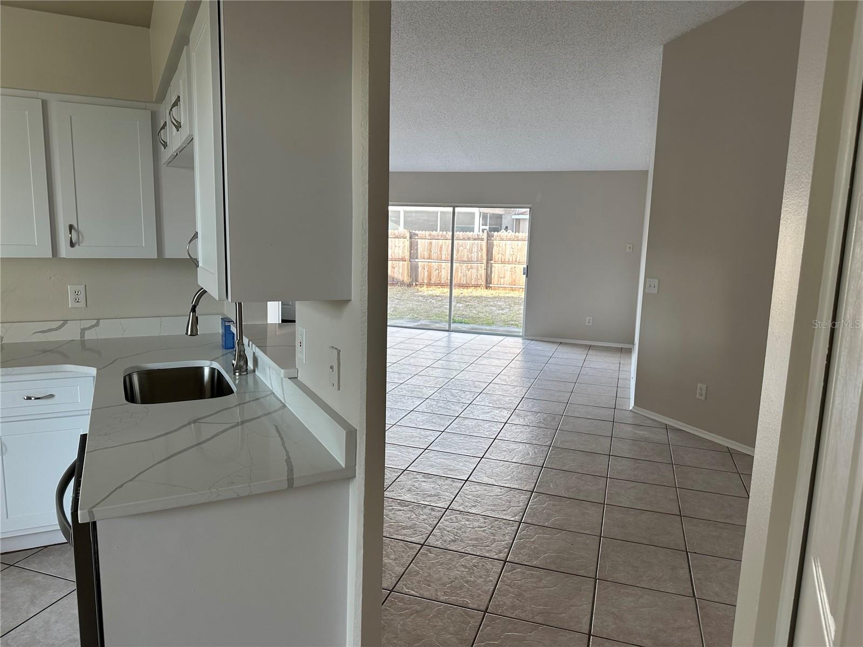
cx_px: 432
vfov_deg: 56.8
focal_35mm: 24
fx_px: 598
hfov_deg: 71.6
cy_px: 324
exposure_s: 1/154
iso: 80
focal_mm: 6.86
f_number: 1.78
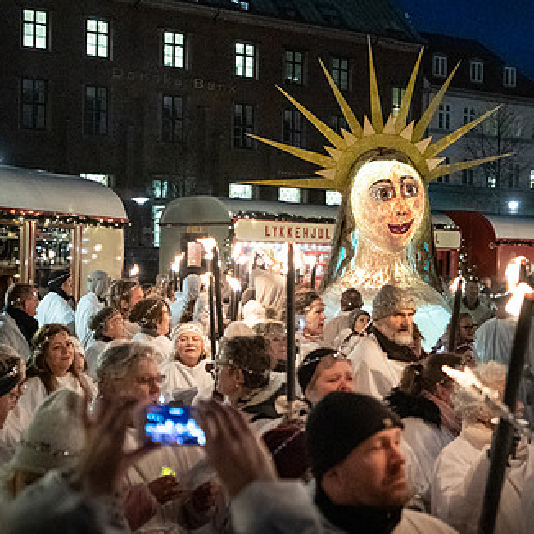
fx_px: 1065
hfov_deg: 28.1
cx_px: 247
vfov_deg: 28.2
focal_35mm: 61
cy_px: 249
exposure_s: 1/250
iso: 8000
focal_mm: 35
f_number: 2.8
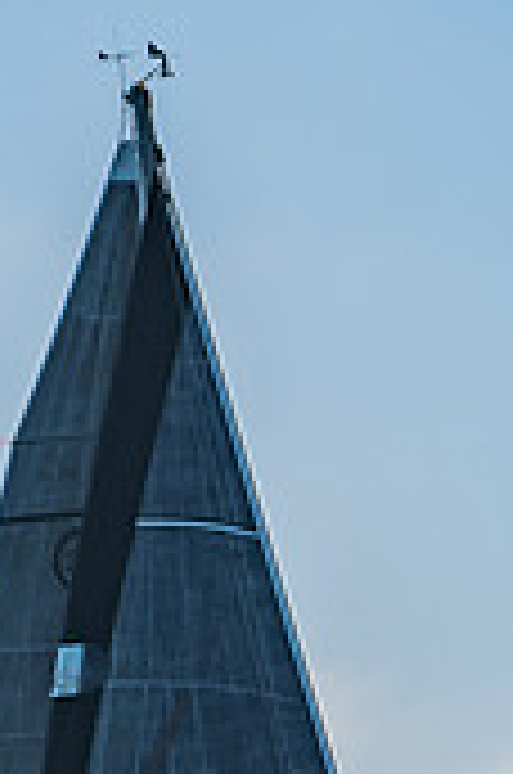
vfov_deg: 3.8
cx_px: 305
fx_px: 11653
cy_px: 1320
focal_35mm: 543
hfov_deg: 2.5
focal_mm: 99
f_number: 6.3
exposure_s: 1/640
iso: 160
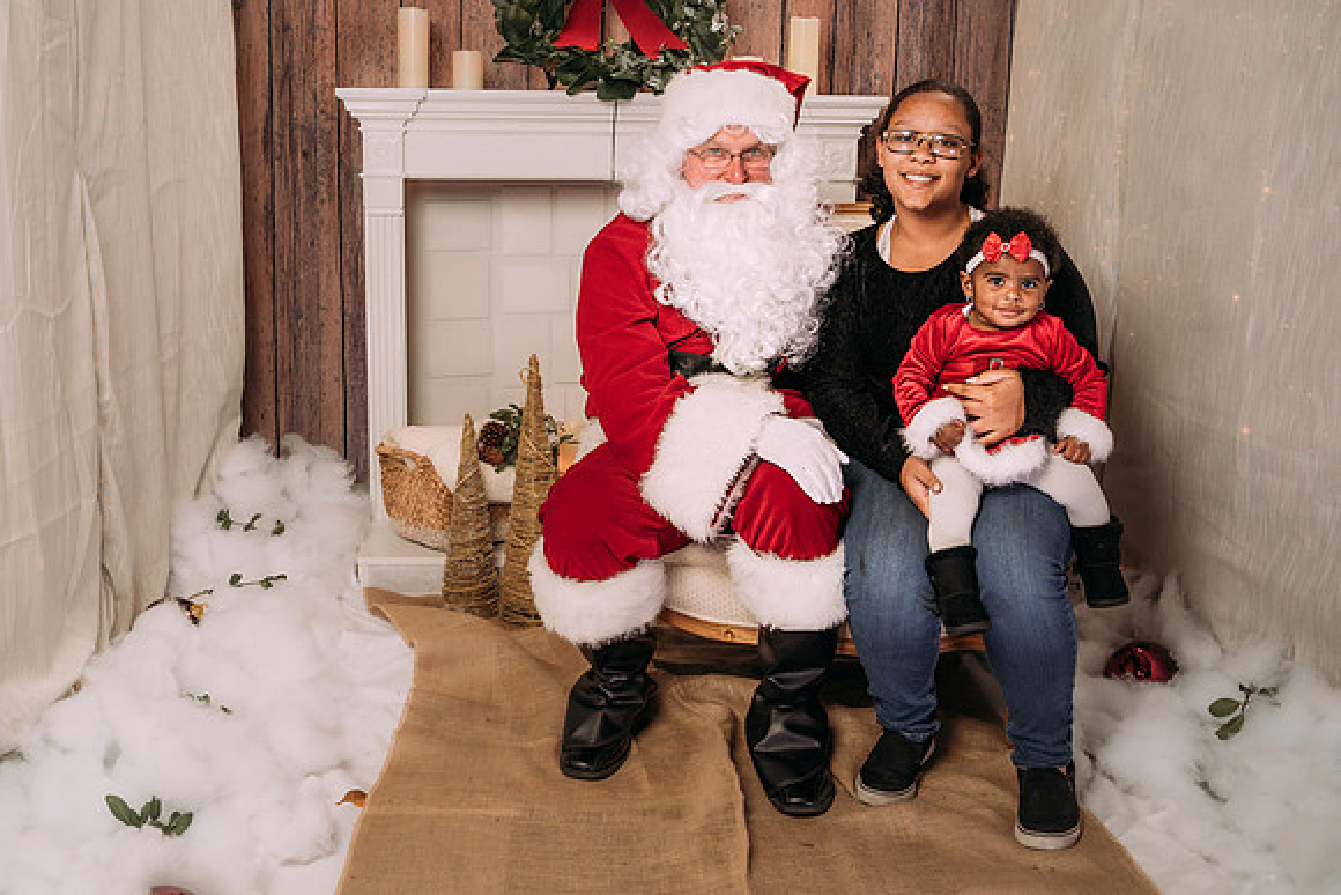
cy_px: 421
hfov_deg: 48.9
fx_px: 1472
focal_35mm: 39
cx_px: 606
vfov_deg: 33.8
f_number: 5.6
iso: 100
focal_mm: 35
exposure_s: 1/100
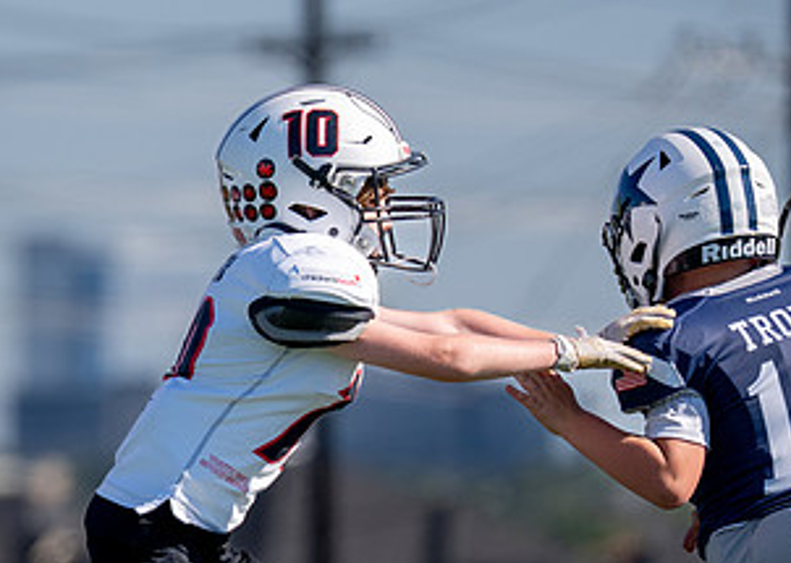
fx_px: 13913
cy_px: 414
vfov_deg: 2.3
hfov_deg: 3.3
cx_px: -142
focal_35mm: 620
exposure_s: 1/4000
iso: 160
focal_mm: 200
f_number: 2.8
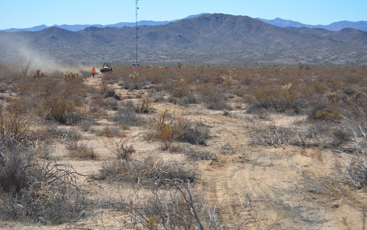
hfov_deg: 24.5
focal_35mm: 85
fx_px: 845
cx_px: 183
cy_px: 122
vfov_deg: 15.4
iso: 400
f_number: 6.3
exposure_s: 1/1600
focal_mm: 55
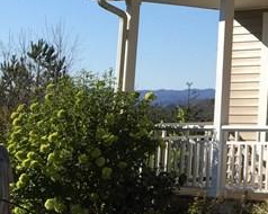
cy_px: -48
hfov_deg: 13.6
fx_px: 967
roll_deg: -0.3
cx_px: 522
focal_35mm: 122
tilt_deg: +8.8
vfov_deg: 12.3
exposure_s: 1/1522
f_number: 2.2
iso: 32
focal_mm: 4.15
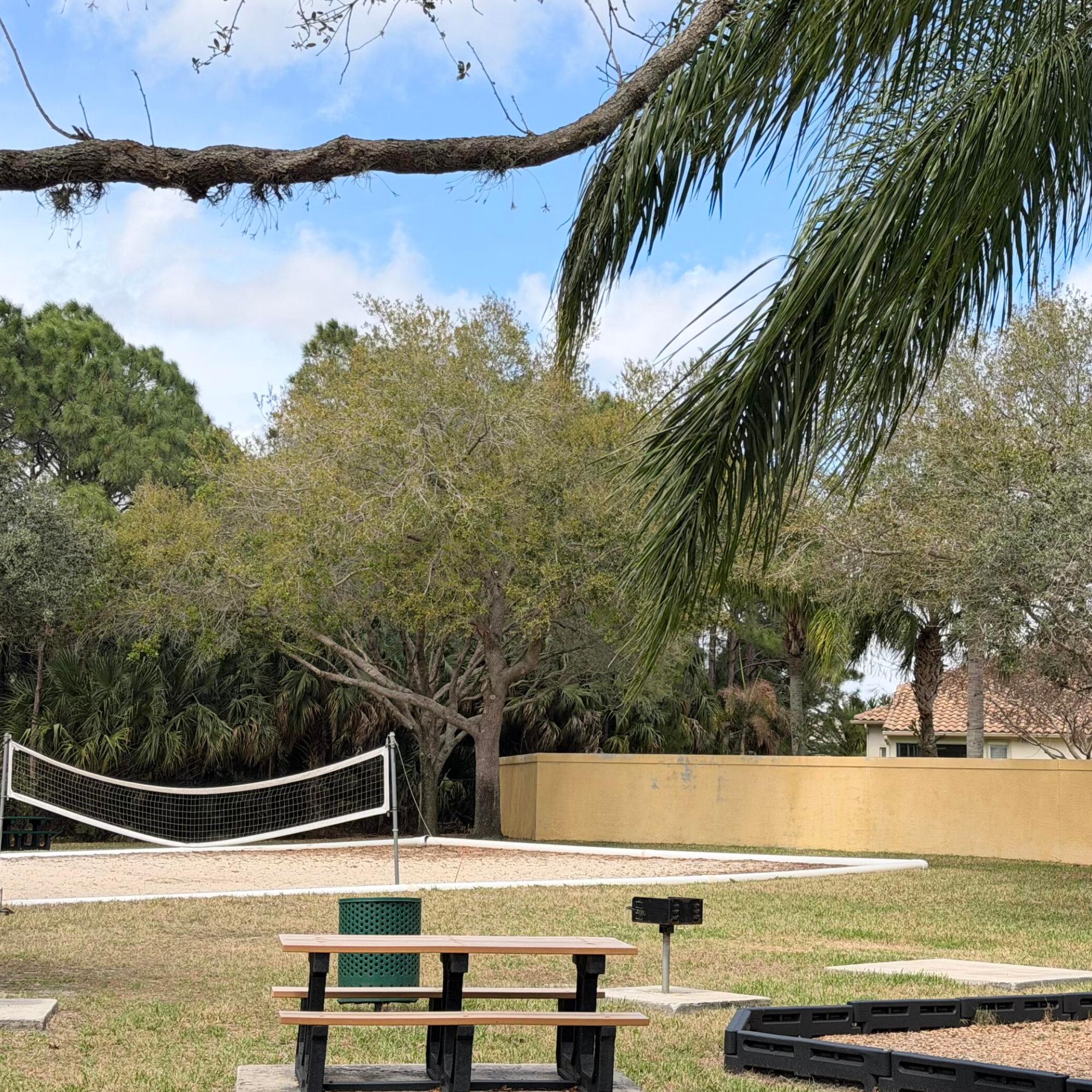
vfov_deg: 28.2
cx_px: 611
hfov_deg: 28.1
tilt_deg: +6.7
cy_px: 522
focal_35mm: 61
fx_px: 2177
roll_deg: -1.1
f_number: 1.78
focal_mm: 6.76
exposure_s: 1/2762
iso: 100
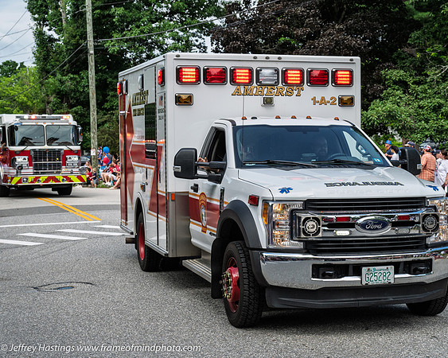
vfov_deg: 22.6
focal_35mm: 67
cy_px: 181
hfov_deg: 28.0
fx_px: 895
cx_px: 288
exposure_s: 1/1000
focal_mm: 55
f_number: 6.3
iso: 500
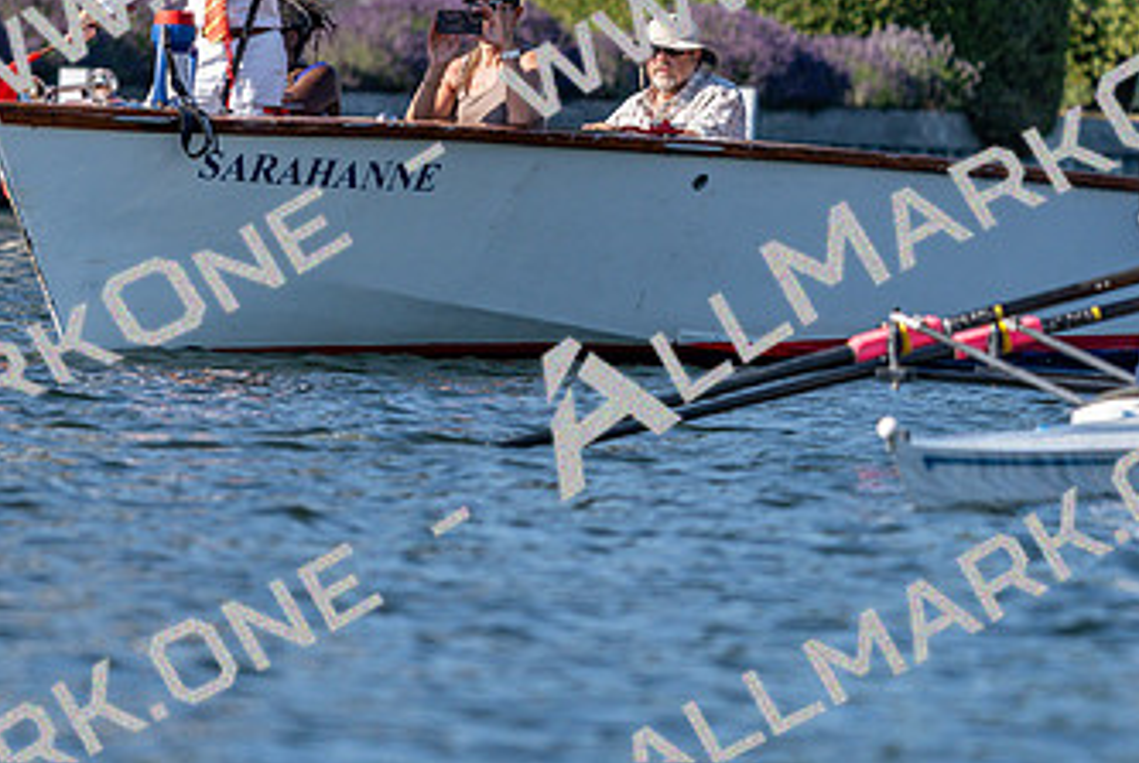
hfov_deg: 3.9
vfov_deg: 2.6
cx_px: 250
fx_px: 16696
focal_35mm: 527
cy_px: 176
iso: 320
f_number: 6.3
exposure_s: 1/1600
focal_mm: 303
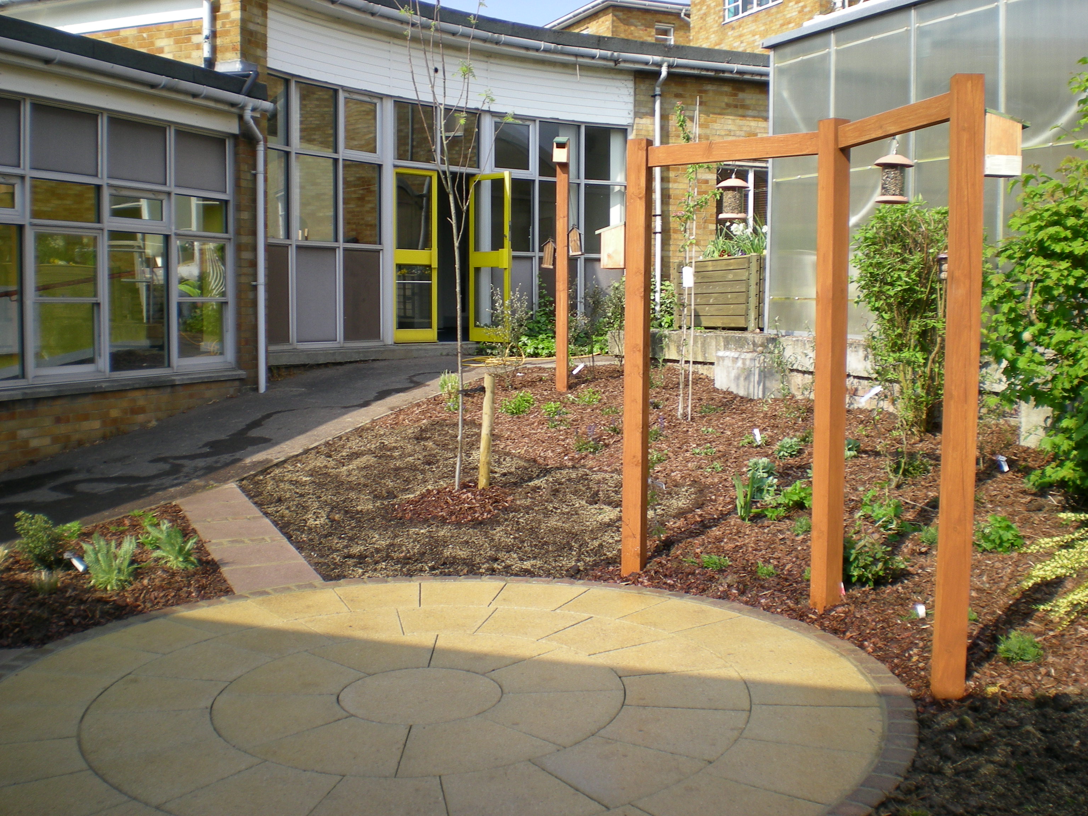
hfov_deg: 49.0
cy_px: 408
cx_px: 544
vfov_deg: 37.7
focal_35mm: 38
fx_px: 1194
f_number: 4.6
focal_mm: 6.3
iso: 50
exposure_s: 1/174
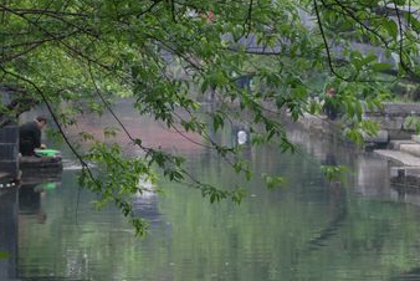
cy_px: 98
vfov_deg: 6.3
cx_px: 221
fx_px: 2569
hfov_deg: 9.3
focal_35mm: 220
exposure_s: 1/125
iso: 200
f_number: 5.6
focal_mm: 62
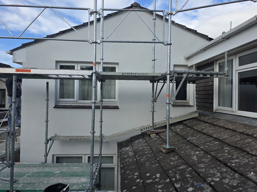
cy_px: 96
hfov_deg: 73.9
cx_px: 128
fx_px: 171
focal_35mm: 23
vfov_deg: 58.9
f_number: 1.7
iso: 80
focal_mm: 6.3
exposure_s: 1/5000
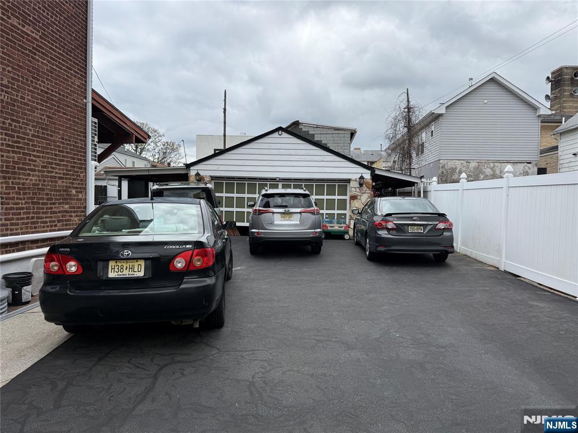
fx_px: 401
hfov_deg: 71.6
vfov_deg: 56.8
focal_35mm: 24
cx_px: 289
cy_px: 216
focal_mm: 6.76
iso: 80
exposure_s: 1/4975
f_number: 1.78
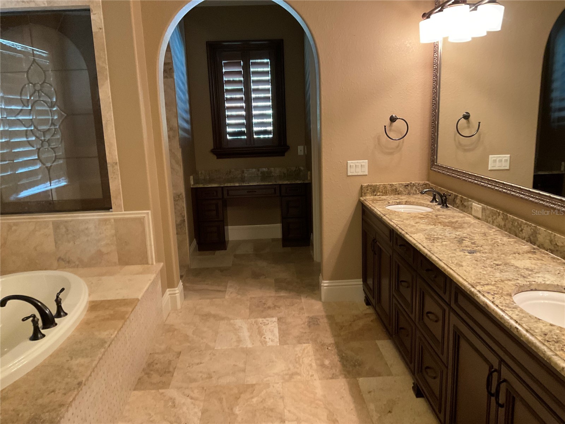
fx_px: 473
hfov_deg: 61.7
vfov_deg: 48.2
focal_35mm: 29
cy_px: 212
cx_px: 282
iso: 250
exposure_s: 1/40
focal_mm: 3
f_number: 1.8
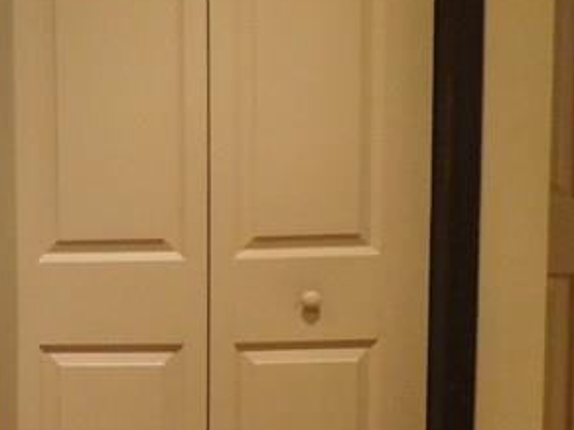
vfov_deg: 18.2
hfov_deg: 20.0
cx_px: -339
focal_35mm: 81
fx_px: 1343
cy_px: 191
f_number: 3
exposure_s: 1/13
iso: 400
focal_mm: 4
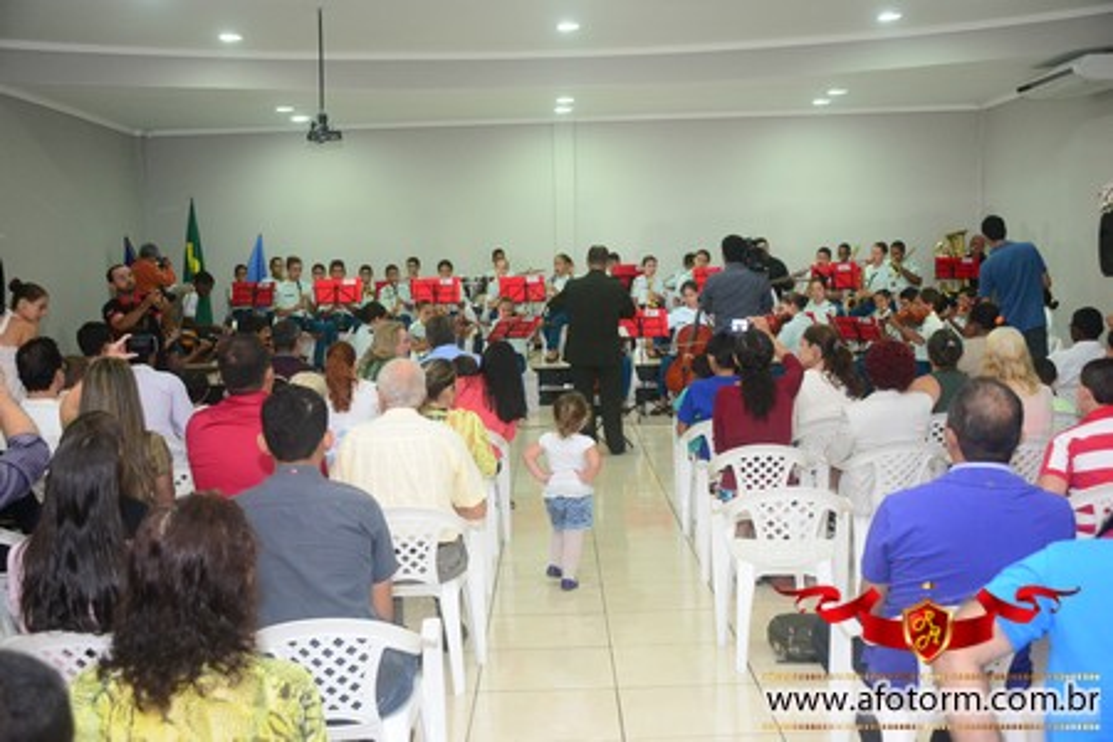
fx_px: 1298
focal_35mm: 42
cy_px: 371
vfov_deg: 31.9
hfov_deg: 46.4
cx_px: 556
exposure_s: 1/60
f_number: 4
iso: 1600
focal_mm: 28
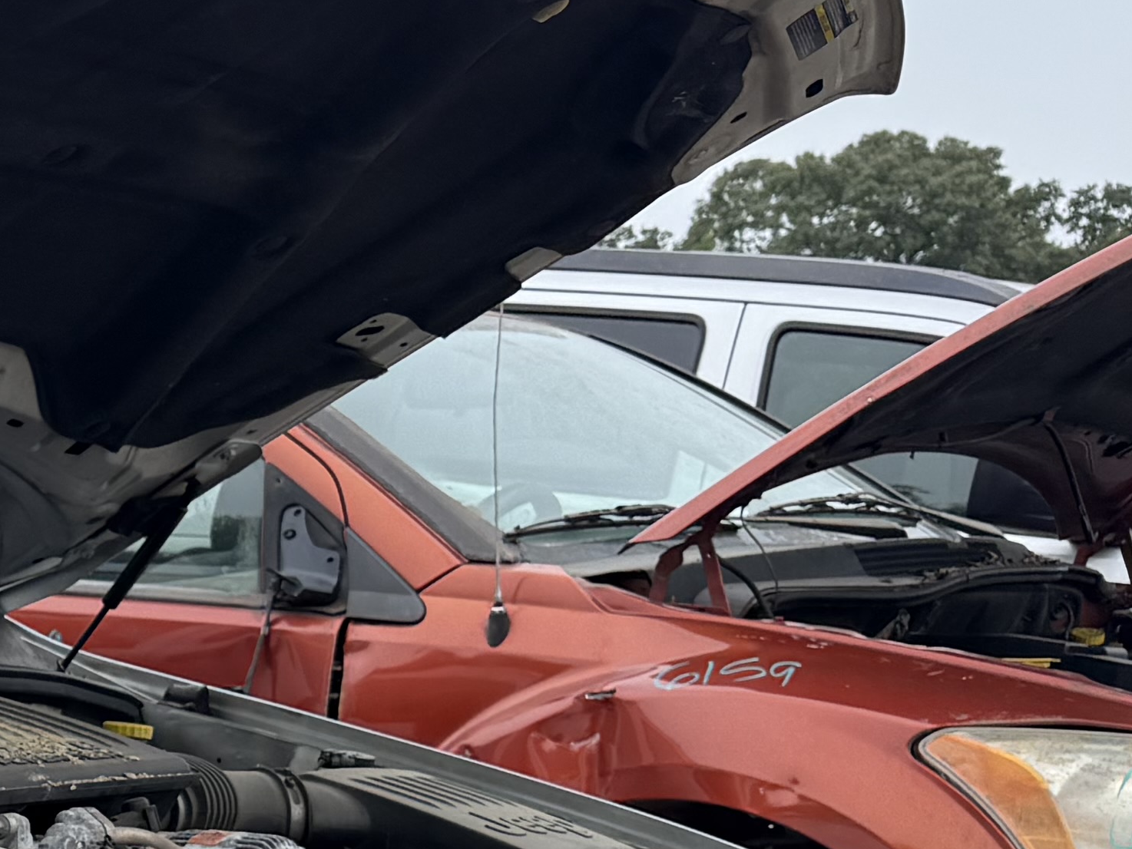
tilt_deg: -6.6
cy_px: 1036
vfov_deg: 15.3
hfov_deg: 18.3
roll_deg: -2.8
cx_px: -647
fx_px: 3042
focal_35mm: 93
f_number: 1.78
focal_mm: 6.76
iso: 80
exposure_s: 1/1060
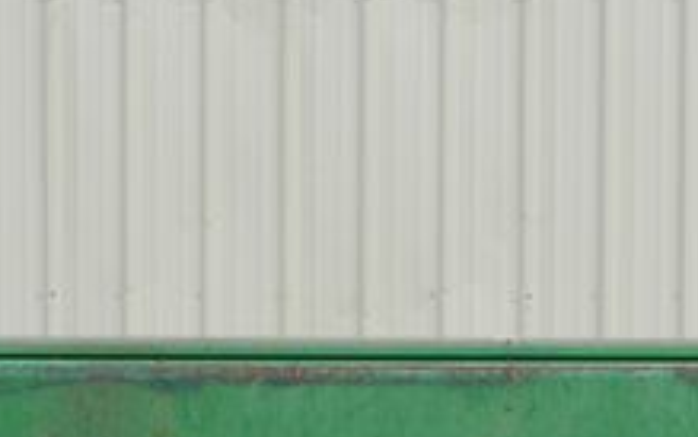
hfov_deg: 11.4
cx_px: 507
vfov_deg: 7.0
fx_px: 3501
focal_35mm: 184
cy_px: 628
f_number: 4
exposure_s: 1/320
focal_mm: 12.6
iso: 80
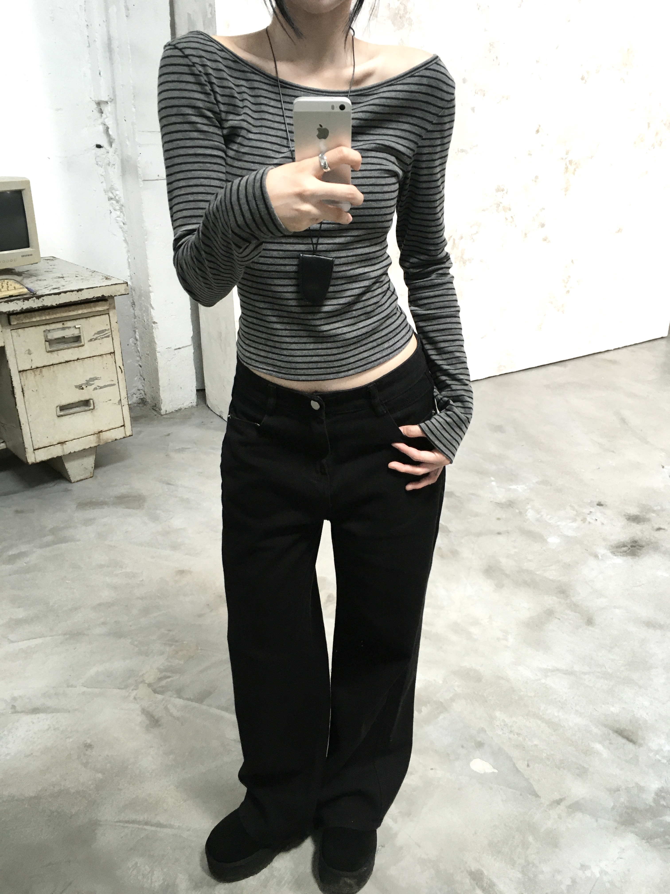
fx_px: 748
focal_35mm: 29
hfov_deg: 48.2
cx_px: 335
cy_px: 447
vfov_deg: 61.7
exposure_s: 1/33
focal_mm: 4.15
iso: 50
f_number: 2.2
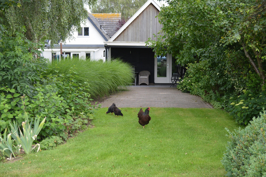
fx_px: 388
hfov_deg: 37.9
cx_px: 133
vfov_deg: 25.7
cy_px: 88
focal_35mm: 52
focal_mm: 35
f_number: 5.6
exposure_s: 1/125
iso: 180
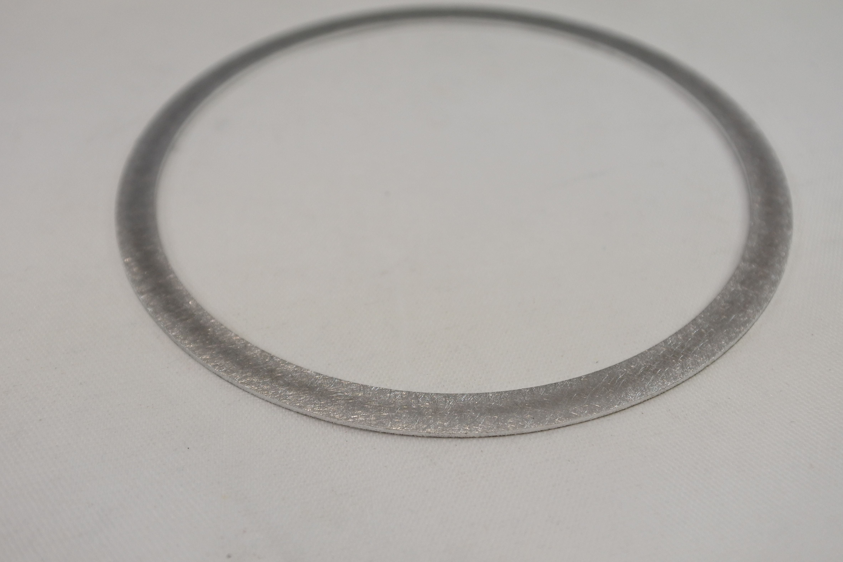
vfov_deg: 34.2
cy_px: 251
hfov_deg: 49.5
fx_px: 913
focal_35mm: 39
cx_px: 412
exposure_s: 1/250
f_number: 3.8
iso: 250
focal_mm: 12.3
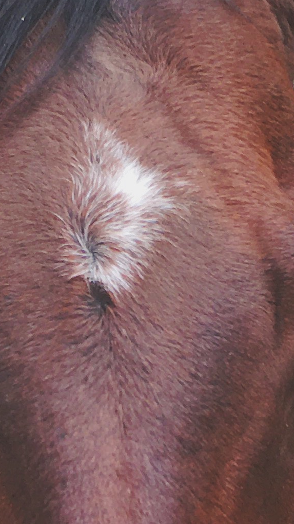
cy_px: 532
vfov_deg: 16.8
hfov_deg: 9.7
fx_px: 1733
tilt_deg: -18.4
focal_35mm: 125
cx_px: 105
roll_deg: +0.8
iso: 25
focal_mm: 4.15
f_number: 2.2
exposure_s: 1/120
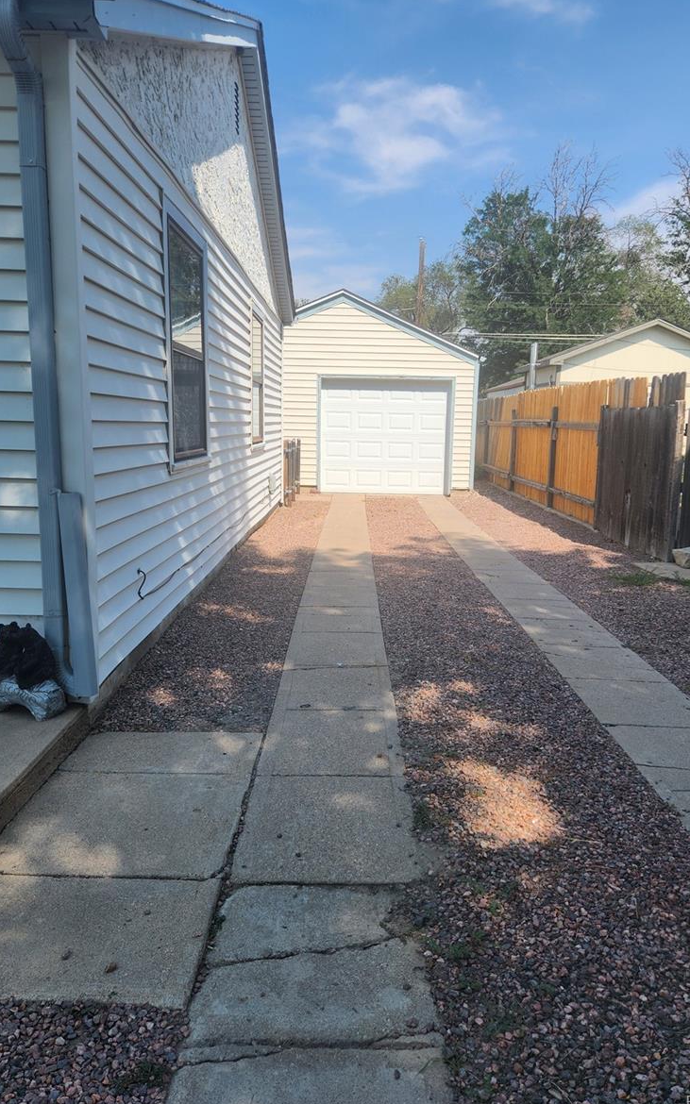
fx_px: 752
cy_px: 547
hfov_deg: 49.3
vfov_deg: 72.6
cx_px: 345
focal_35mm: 25
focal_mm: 5.4
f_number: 1.8
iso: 20
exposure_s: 1/1157
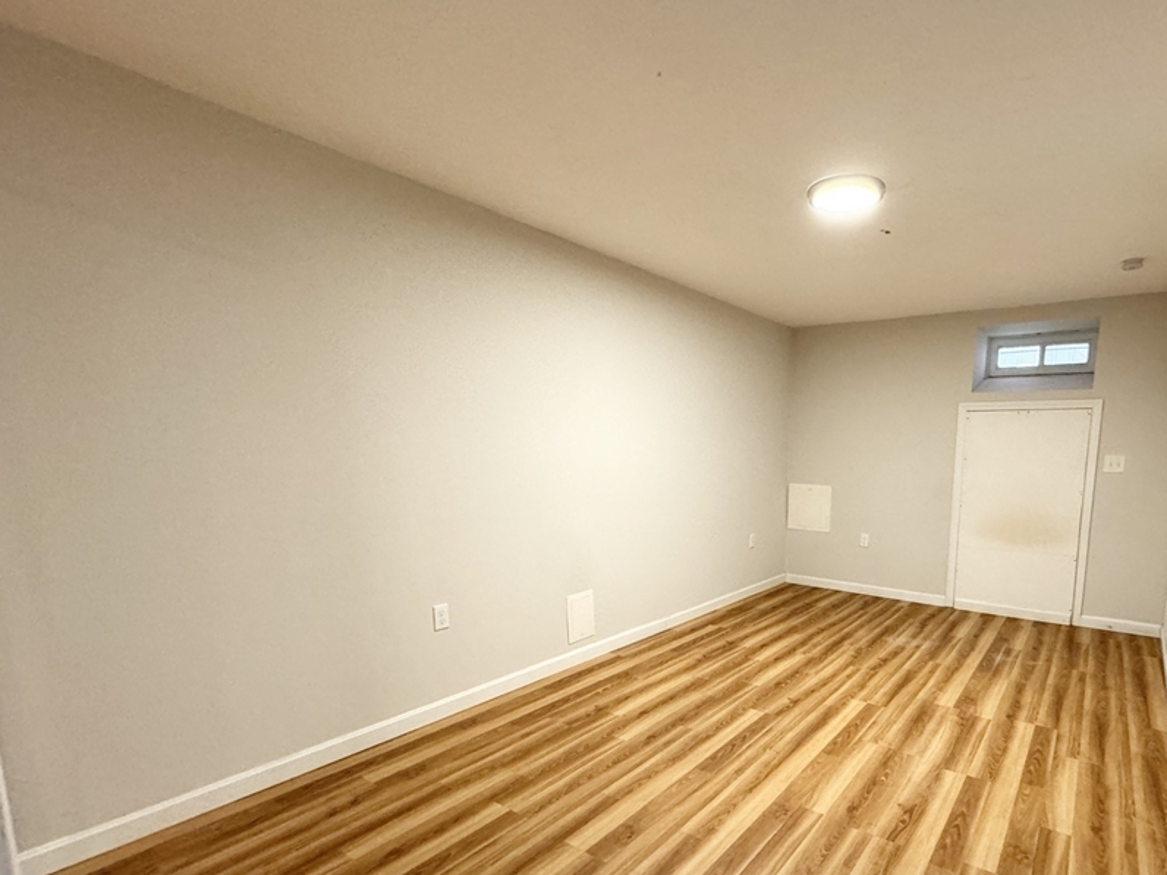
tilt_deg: -10.0
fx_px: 607
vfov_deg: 70.6
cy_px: 539
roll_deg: -1.7
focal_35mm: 18
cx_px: 736
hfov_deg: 85.9
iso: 400
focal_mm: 2.22
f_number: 2.2
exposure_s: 1/60
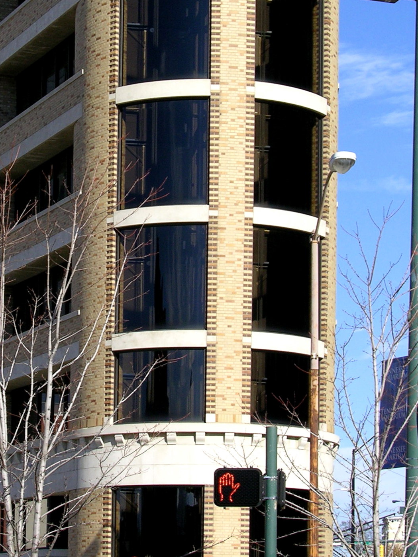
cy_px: 80
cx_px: 111
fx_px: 2029
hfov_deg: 11.7
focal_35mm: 126
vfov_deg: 15.5
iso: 50
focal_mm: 13.7
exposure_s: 1/275
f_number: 5.5
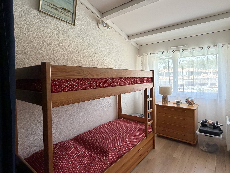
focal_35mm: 20
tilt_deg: -1.3
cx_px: 120
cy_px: 81
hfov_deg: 81.7
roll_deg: +0.9
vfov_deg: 65.9
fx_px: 133
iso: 200
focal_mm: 2.22
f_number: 2.2
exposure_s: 1/121
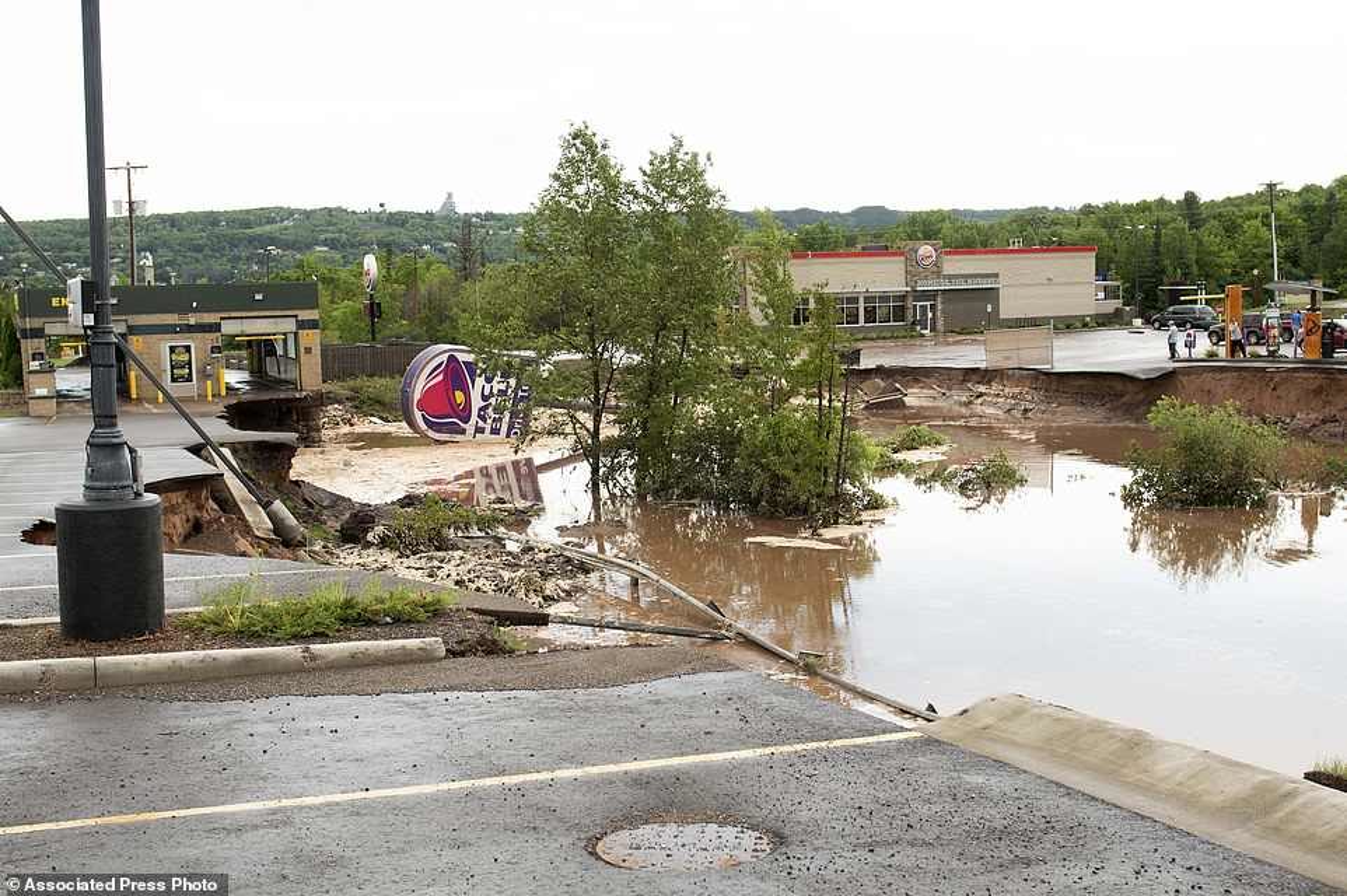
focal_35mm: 44
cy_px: 448
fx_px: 1626
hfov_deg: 45.0
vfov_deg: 30.8
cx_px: 674
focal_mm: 29
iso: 200
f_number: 4
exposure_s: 1/400
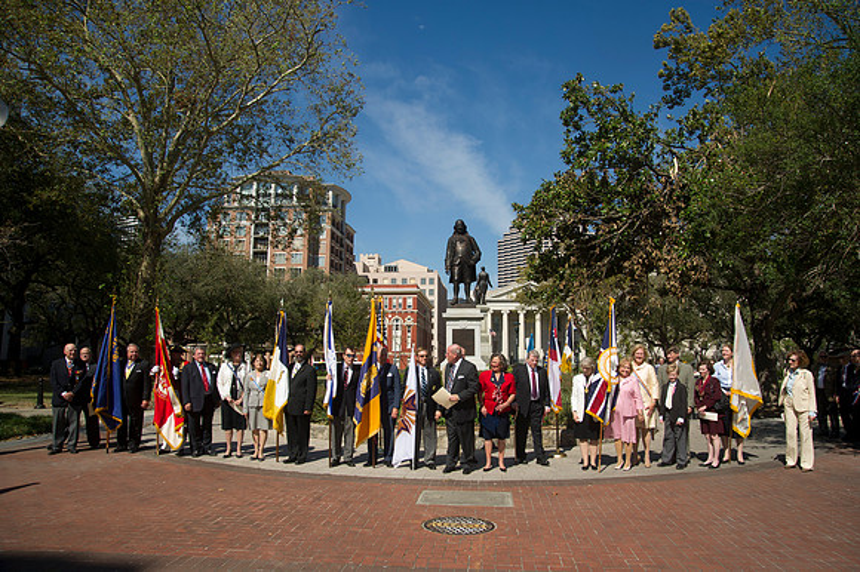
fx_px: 573
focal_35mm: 24
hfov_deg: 73.8
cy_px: 286
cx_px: 430
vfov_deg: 53.1
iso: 200
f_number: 8
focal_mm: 24
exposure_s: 1/320
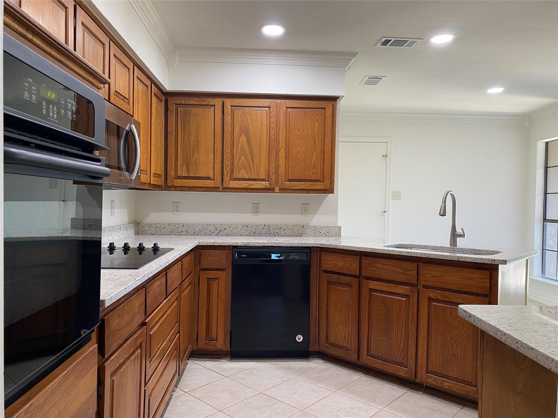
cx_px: 279
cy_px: 209
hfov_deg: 67.3
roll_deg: -0.2
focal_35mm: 26
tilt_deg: -1.7
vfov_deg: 53.1
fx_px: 419
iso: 125
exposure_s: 1/60
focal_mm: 4.25
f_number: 1.8
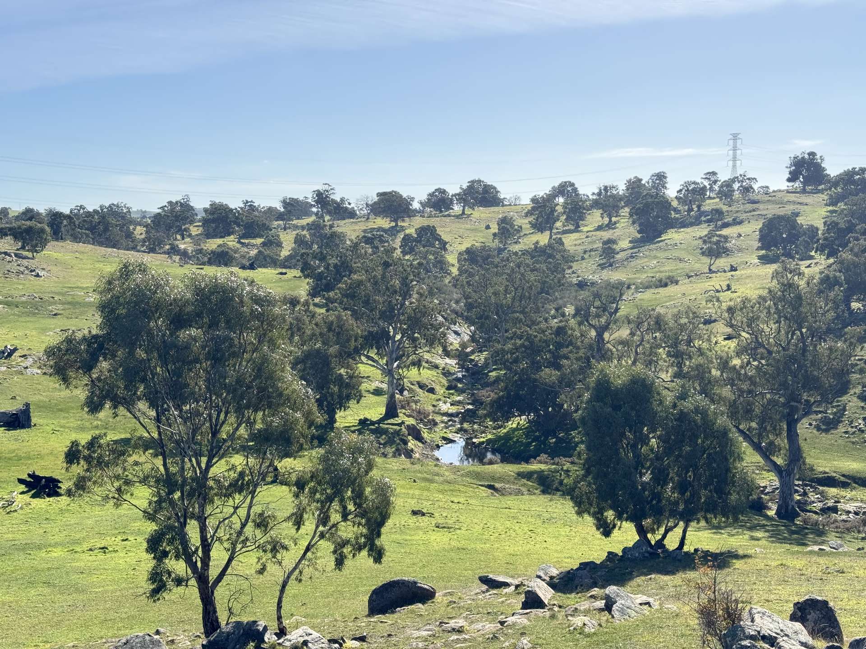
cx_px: 433
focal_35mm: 48
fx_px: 1201
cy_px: 324
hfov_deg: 39.7
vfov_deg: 30.3
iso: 64
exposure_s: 1/2110
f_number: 1.78
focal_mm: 6.76
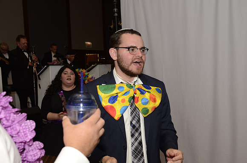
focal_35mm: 39
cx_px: 124
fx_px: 267
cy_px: 82
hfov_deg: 49.6
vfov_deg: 34.1
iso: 800
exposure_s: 1/160
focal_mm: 26
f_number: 4.5
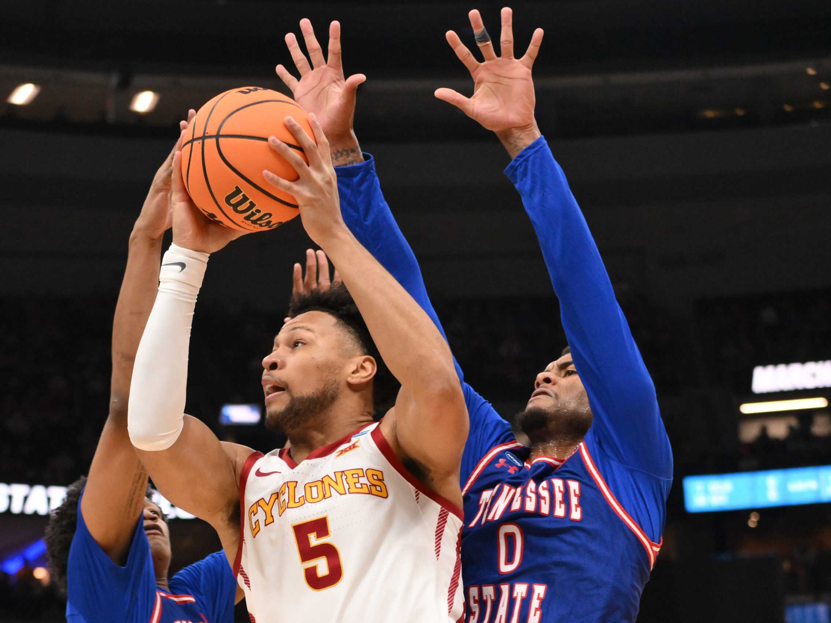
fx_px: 1824
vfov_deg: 19.4
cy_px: 312
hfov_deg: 25.7
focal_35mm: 76
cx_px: 390
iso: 3200
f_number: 4
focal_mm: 70
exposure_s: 1/1600
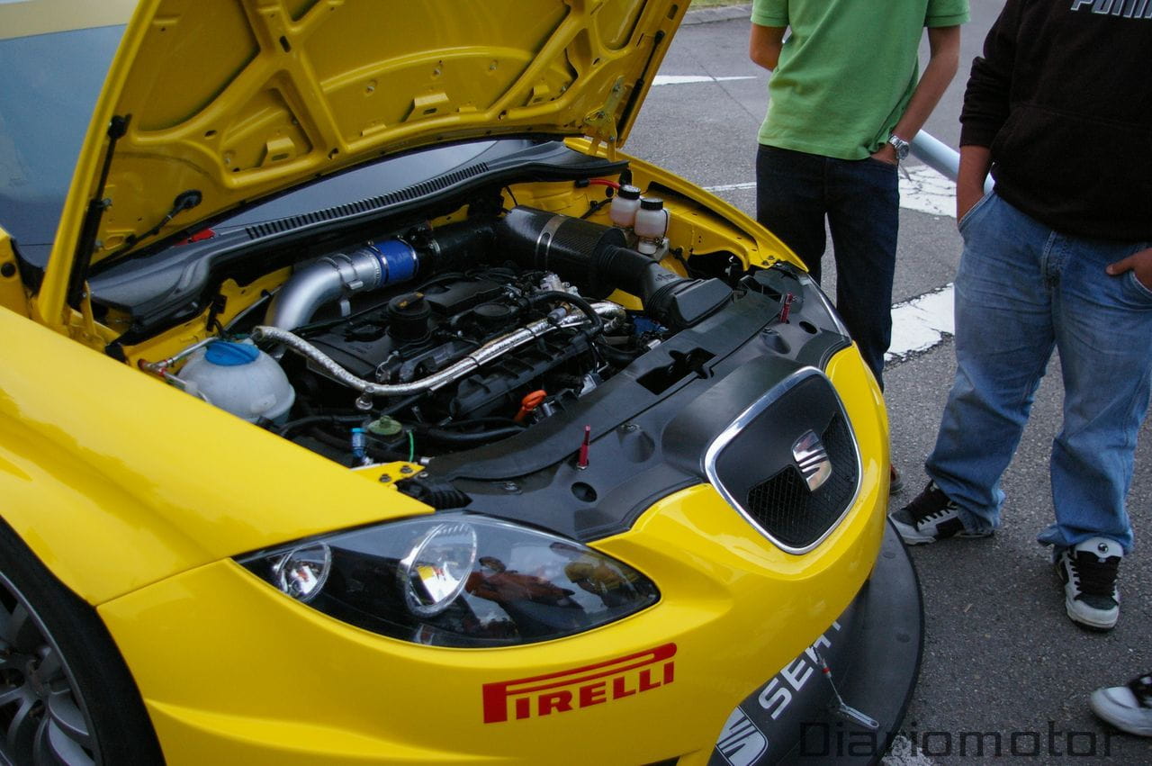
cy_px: 383
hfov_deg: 55.1
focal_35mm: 34
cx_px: 576
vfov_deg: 38.3
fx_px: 1103
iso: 800
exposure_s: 1/45
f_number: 4
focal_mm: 23
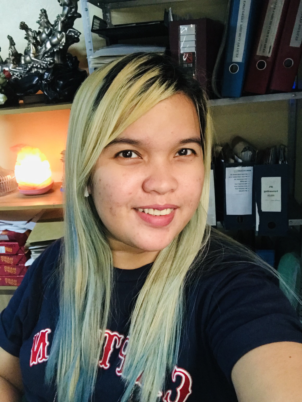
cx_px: 151
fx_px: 372
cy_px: 201
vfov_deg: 56.8
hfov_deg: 44.2
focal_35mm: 32
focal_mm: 2.87
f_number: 2.2
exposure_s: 1/20
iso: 250
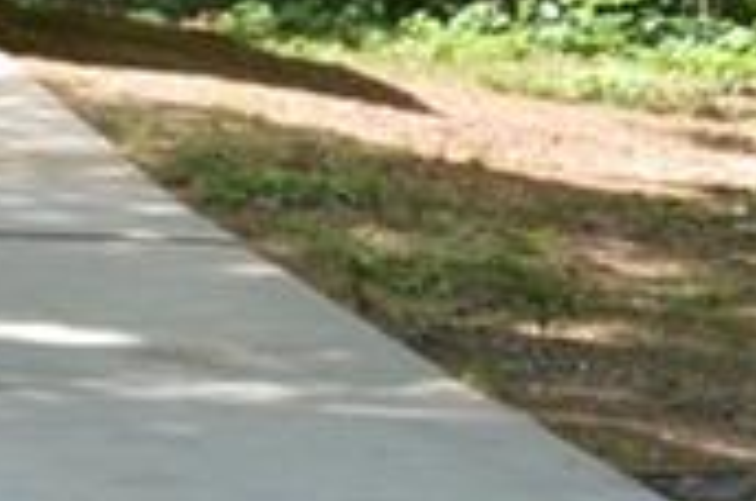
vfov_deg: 6.7
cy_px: -457
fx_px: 4129
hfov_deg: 9.3
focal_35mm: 197
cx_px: -1090
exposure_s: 1/125
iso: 100
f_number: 5.6
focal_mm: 22
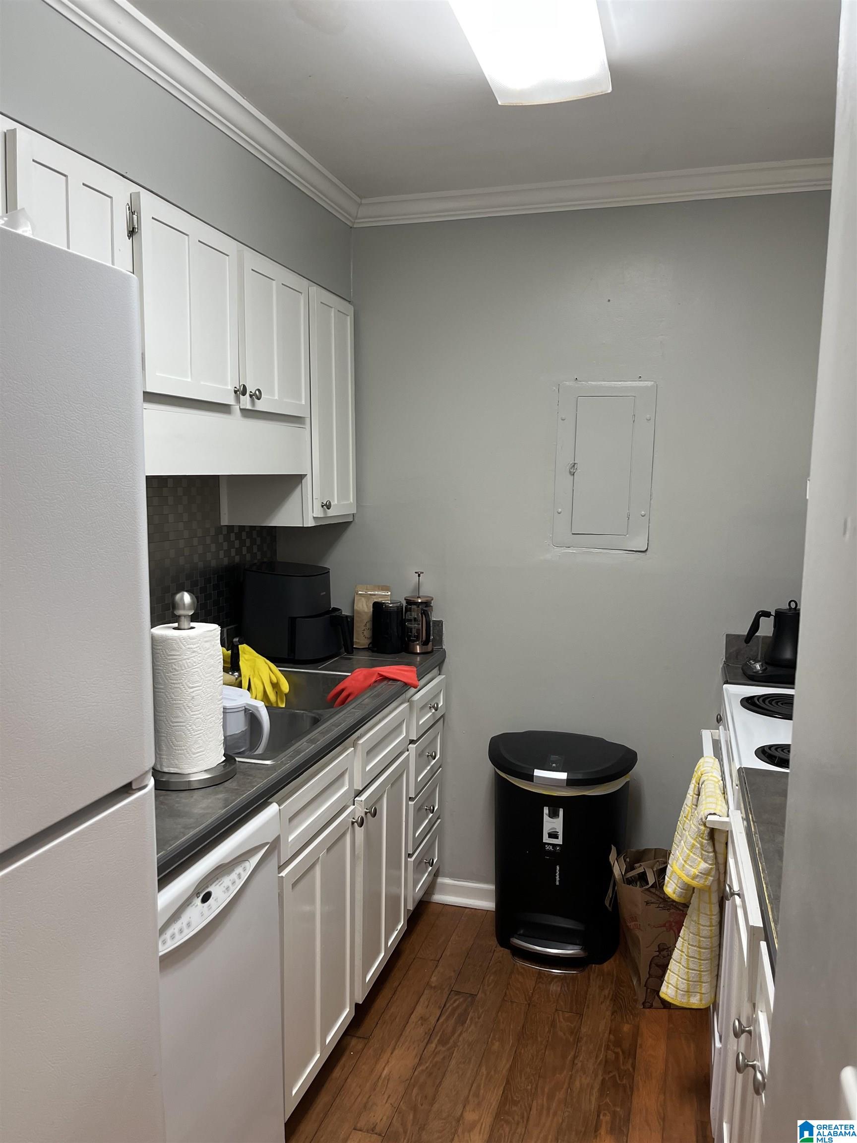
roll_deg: -0.5
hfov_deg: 53.1
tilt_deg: -4.6
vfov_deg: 67.3
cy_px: 572
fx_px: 858
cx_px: 428
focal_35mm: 26
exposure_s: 1/120
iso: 125
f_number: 1.6
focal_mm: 5.1
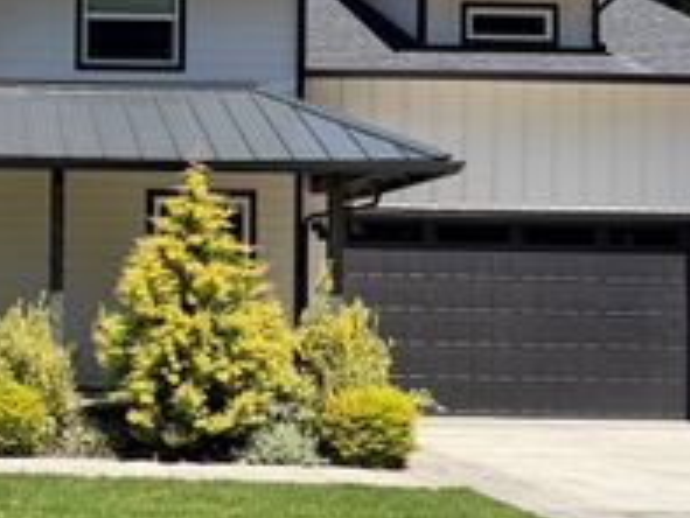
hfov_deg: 29.8
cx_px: 25
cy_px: 257
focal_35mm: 61
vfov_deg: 24.1
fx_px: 1217
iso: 80
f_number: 1.78
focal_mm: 6.76
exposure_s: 1/2703
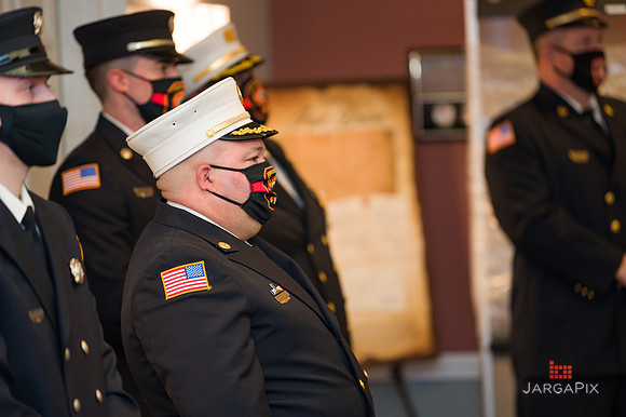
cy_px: 208
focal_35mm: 200
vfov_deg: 6.9
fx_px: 3476
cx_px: 313
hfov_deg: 10.3
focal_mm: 200
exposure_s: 1/125
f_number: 3.2
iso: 1600
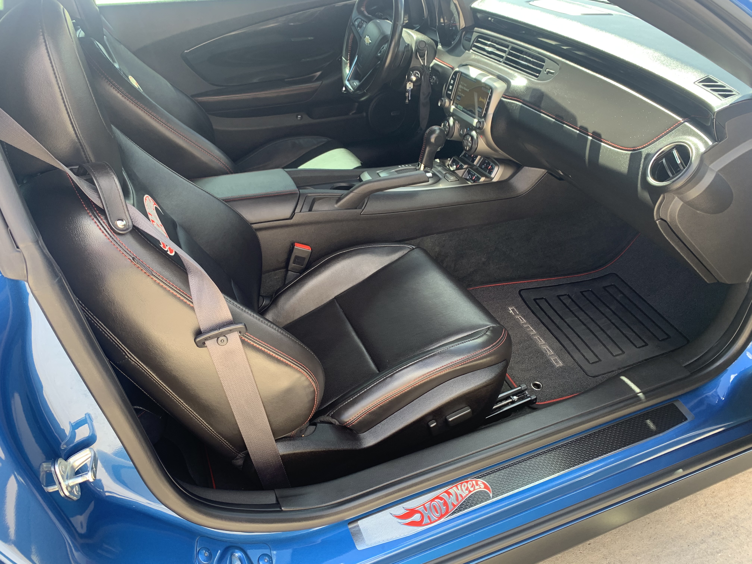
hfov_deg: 67.3
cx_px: 376
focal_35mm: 26
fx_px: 565
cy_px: 282
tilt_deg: -32.5
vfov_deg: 53.1
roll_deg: +0.3
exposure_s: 1/121
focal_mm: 4.25
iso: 50
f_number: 1.8
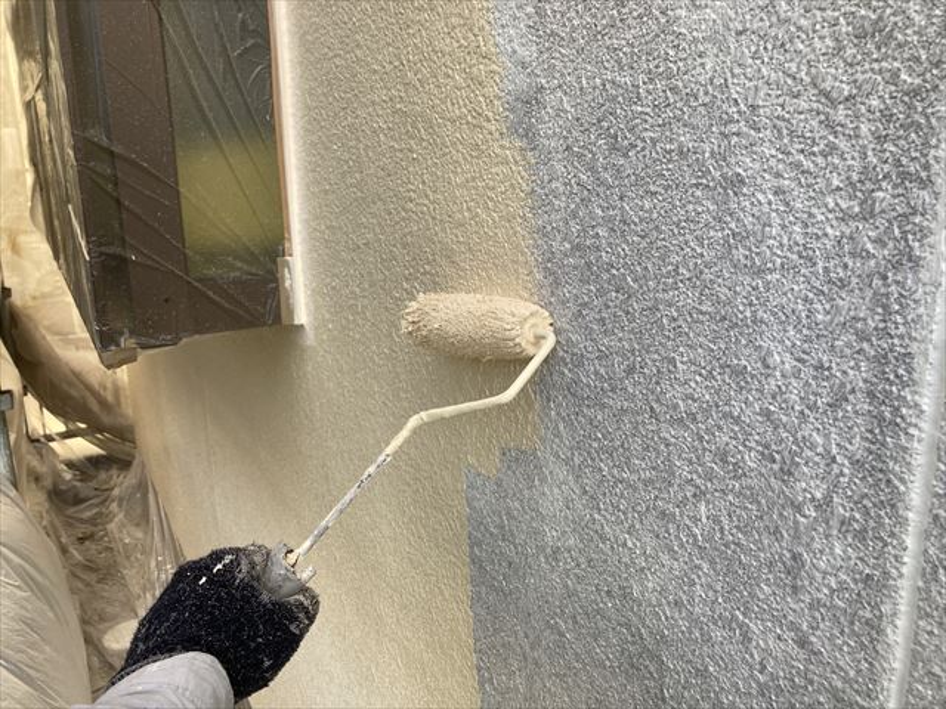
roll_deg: +1.0
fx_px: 765
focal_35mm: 28
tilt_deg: -12.1
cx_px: 473
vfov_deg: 49.7
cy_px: 354
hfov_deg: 63.4
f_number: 1.8
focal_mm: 3.99
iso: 50
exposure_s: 1/121
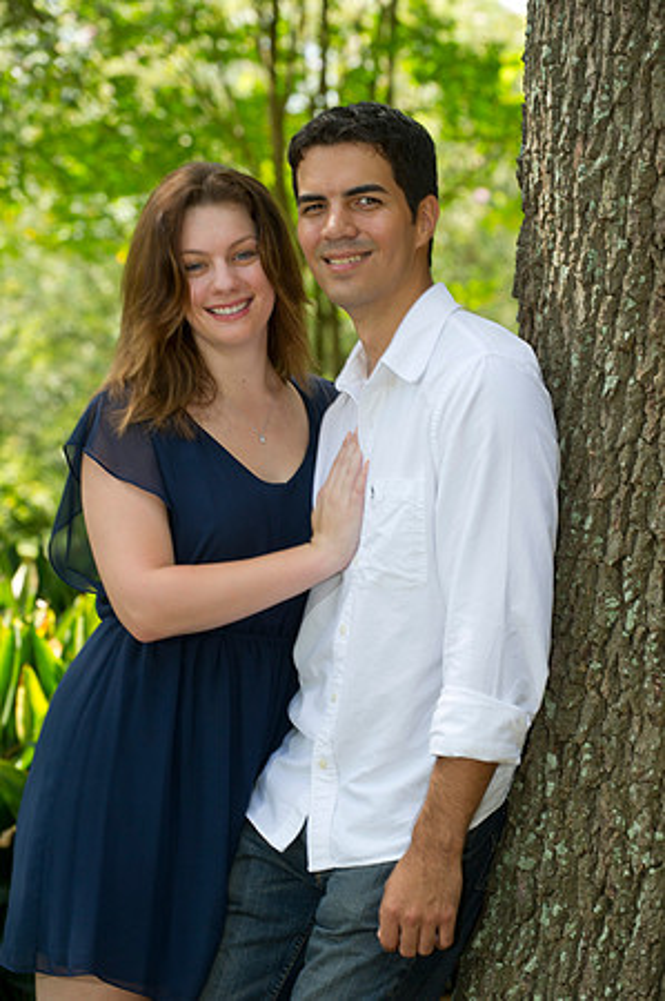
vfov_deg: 16.4
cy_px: 500
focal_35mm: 125
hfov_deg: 10.9
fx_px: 3471
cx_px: 332
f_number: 5.6
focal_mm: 125
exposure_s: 1/80
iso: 250
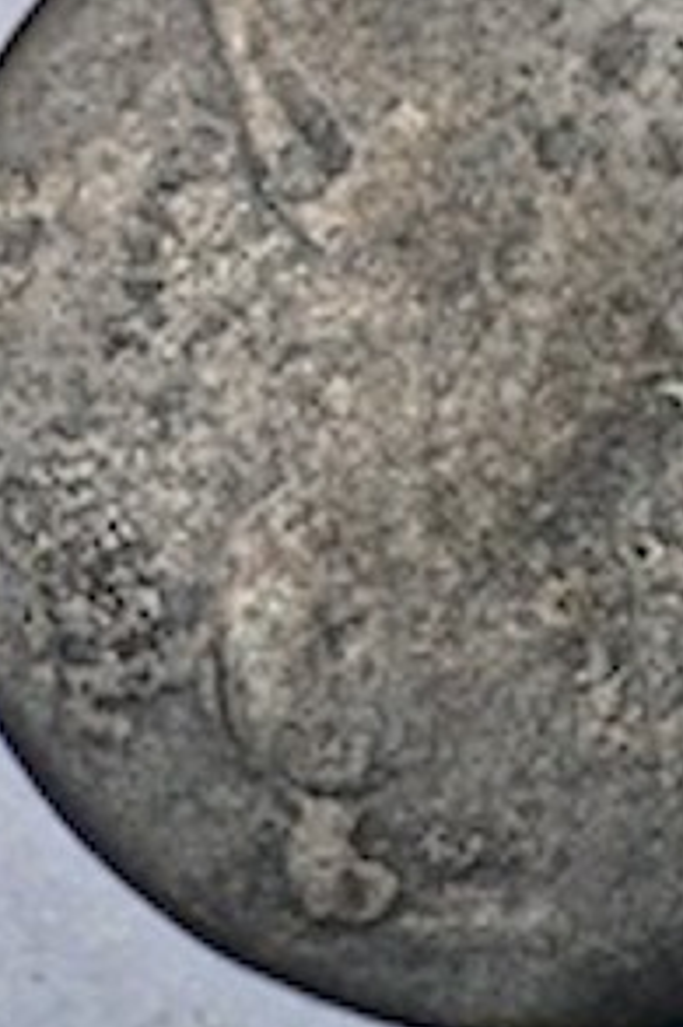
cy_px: 400
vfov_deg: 5.8
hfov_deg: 3.9
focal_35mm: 354
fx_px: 10085
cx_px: 515
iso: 320
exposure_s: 1/60
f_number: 5.6
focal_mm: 60
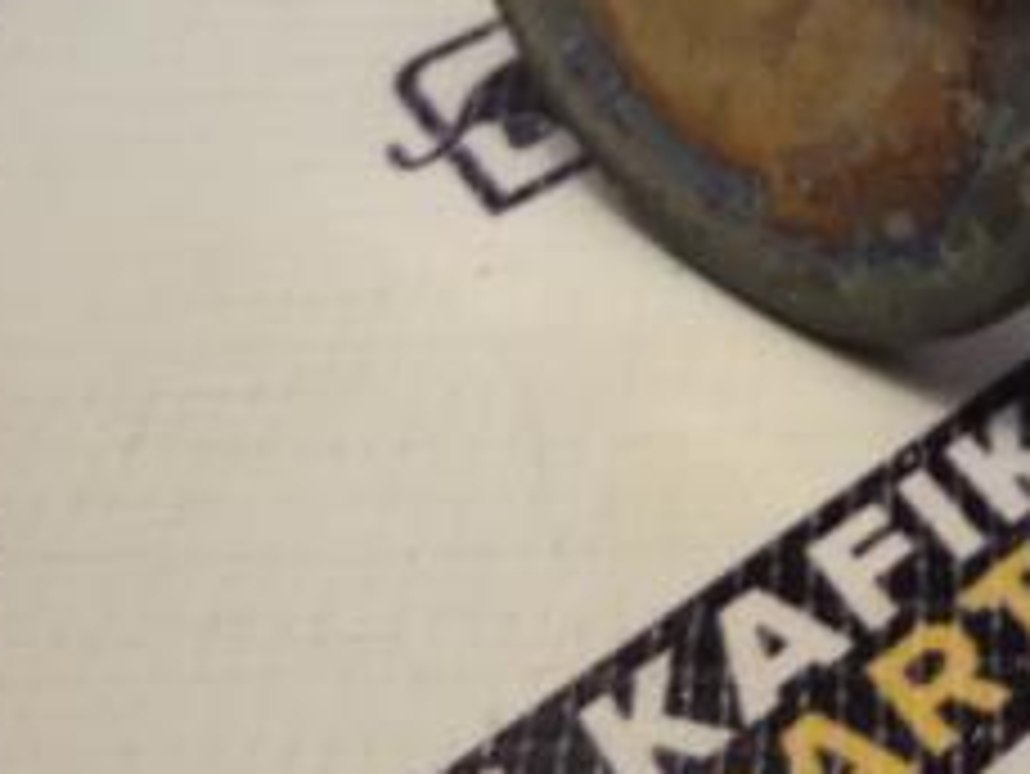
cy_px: -97
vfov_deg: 19.3
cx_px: 1147
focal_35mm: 73
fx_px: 2173
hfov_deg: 24.7
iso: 40
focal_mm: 2.93
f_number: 2.4
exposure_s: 1/30
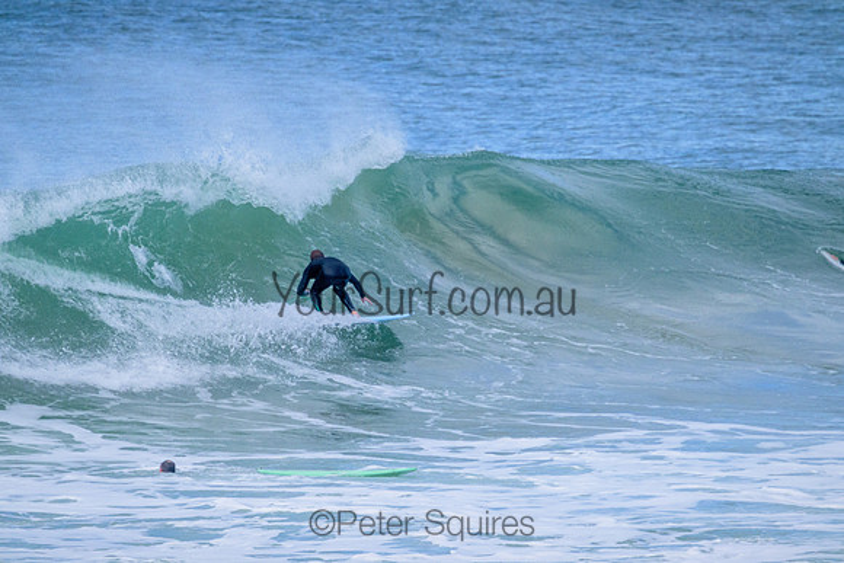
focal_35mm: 800
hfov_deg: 2.6
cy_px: 282
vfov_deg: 1.7
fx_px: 18759
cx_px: 422
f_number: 11
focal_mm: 800
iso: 2200
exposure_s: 1/2000
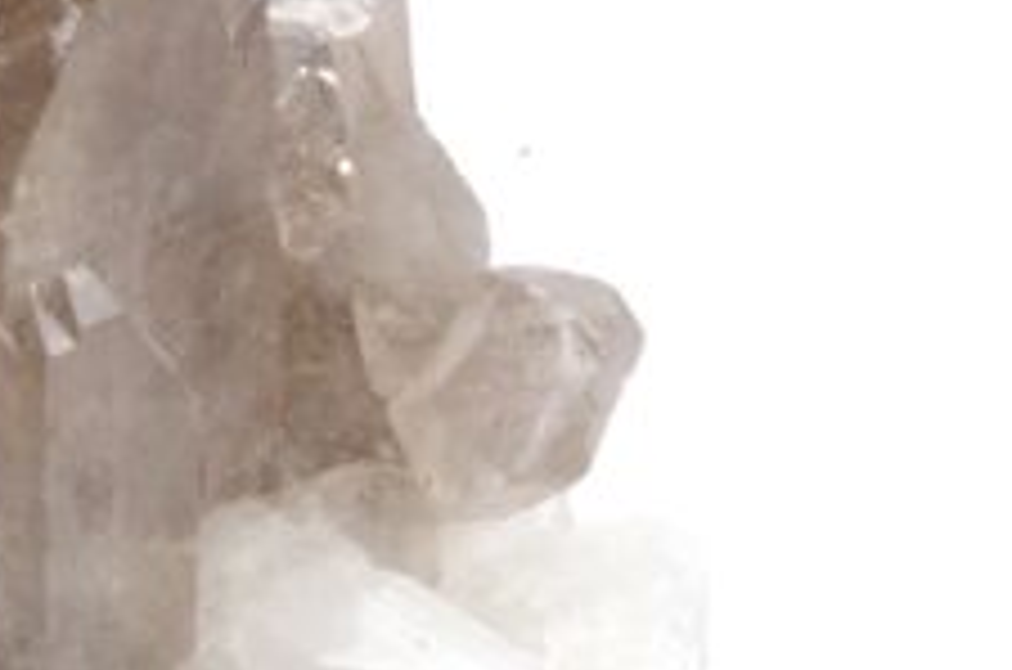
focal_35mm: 192
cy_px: 492
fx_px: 5386
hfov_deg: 10.6
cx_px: -13
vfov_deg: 7.1
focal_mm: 47.5
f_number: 5.6
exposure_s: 1/2
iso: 100
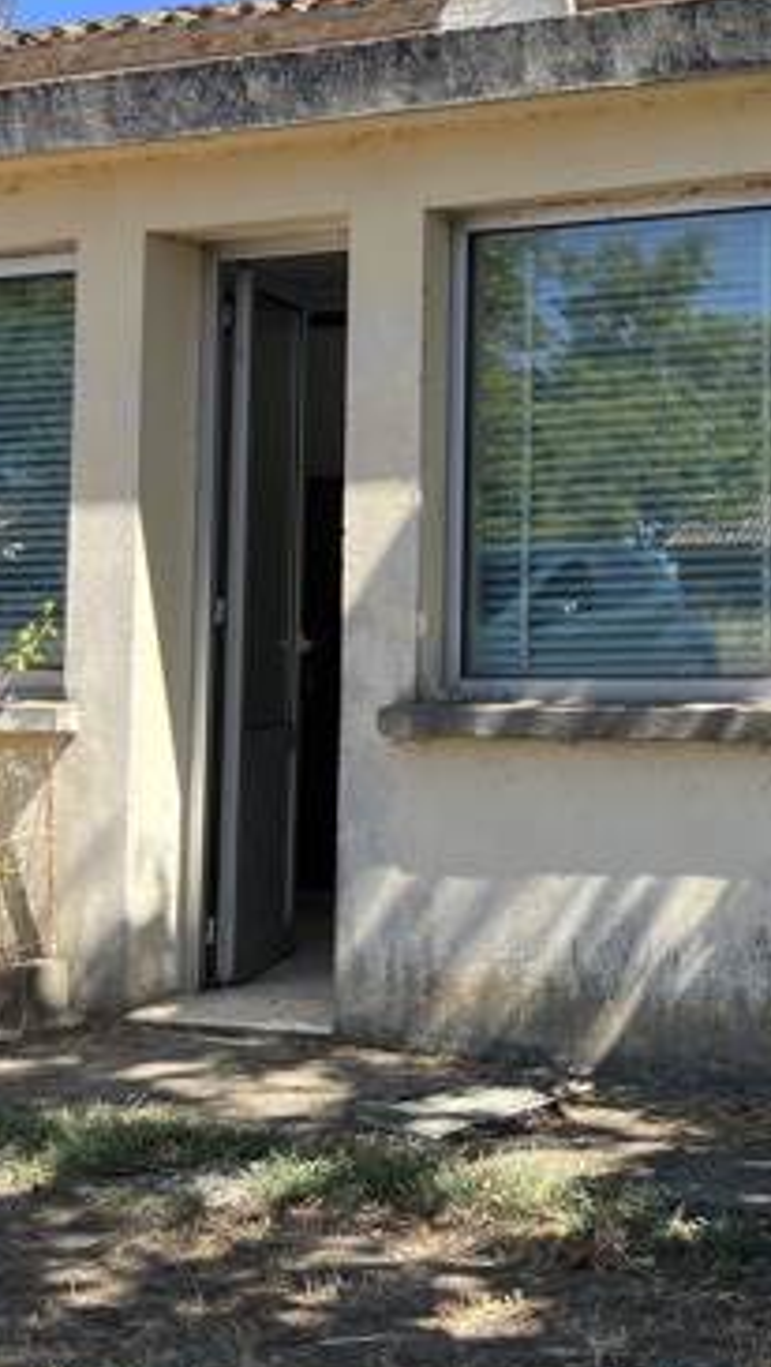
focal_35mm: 62
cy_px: 386
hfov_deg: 17.0
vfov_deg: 33.3
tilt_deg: +5.2
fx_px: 2248
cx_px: 1254
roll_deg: +1.1
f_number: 1.6
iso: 50
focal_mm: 5.1
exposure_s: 1/1389
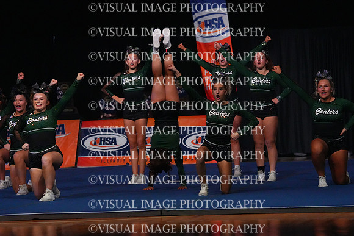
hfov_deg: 10.8
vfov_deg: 7.2
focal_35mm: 190
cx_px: 177
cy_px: 118
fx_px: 1869
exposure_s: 1/1250
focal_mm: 190
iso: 16000
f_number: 5.6
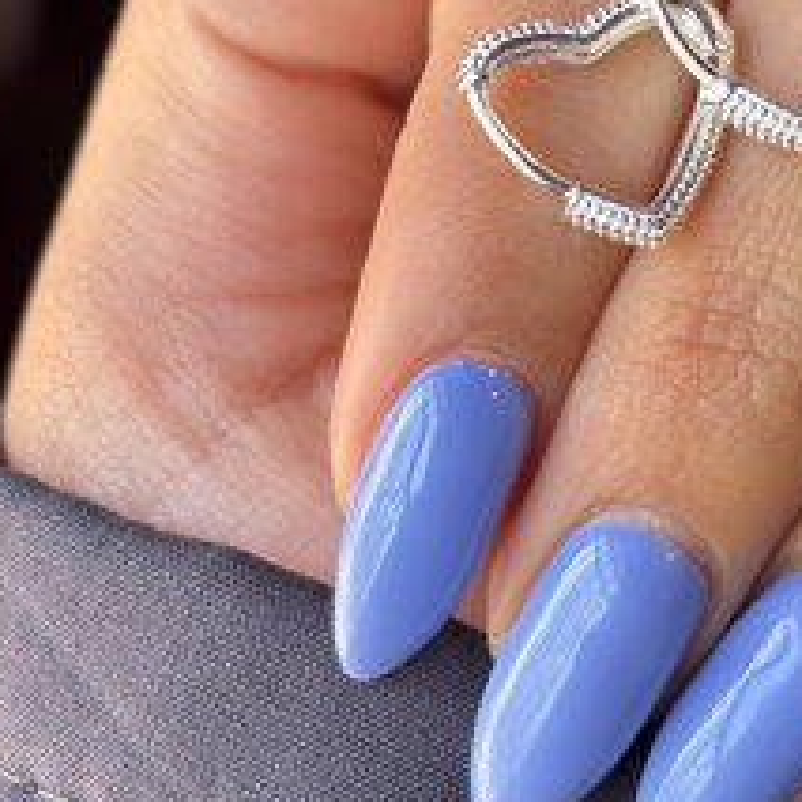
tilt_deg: -46.5
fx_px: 3014
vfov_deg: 15.0
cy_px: 96
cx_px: 704
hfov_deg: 15.0
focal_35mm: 115
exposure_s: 1/60
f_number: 1.6
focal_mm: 5.96
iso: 64
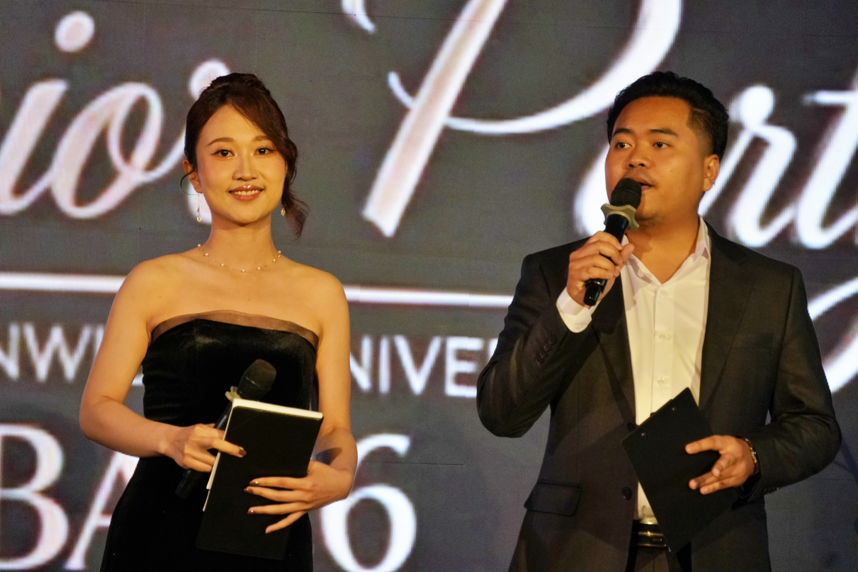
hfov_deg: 10.2
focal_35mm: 202
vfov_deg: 6.8
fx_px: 4815
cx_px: 429
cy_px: 286
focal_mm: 135
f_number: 5.6
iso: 2000
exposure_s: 1/80
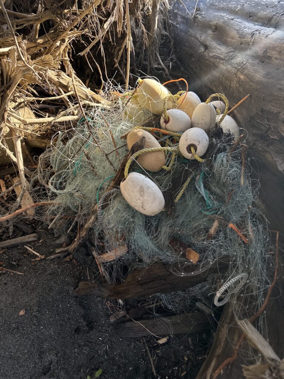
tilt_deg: -45.6
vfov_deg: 71.6
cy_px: 190
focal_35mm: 24
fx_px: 263
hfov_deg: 56.8
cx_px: 142
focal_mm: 6.76
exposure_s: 1/491
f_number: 1.78
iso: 80
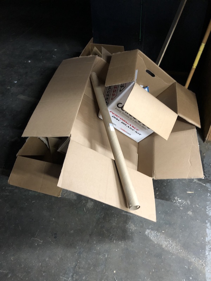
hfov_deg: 49.7
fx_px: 228
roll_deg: +3.6
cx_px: 106
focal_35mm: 28
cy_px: 140
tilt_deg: -43.2
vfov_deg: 63.4
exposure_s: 1/7
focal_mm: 4
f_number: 1.8
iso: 100
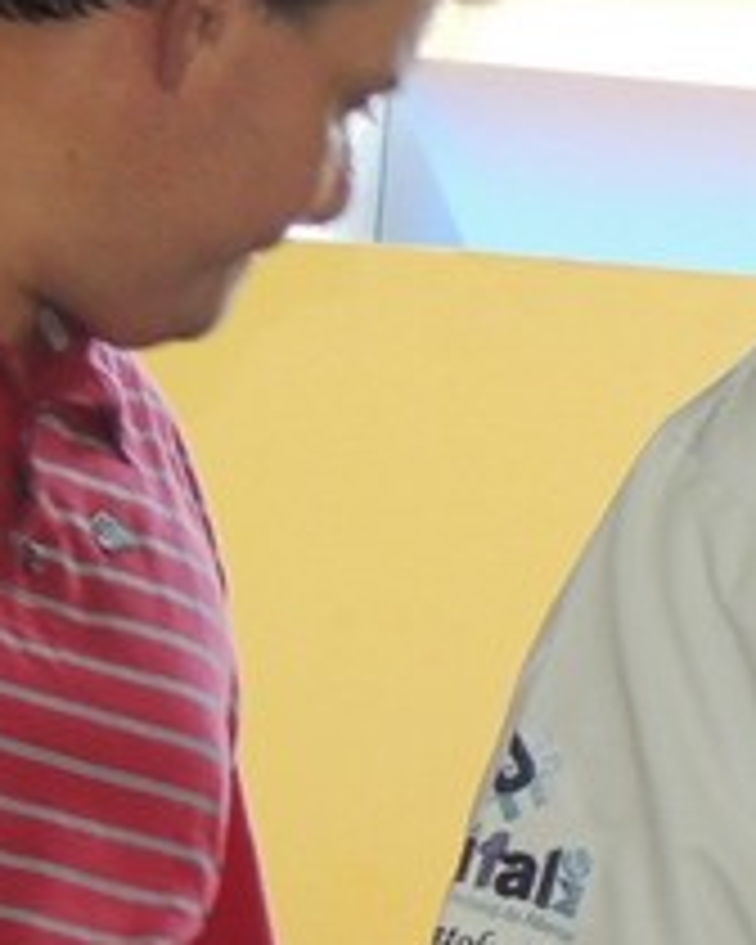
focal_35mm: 205
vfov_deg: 9.4
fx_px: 5734
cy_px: 801
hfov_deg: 7.3
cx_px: 1386
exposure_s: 1/40
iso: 200
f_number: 3.7
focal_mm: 9.8
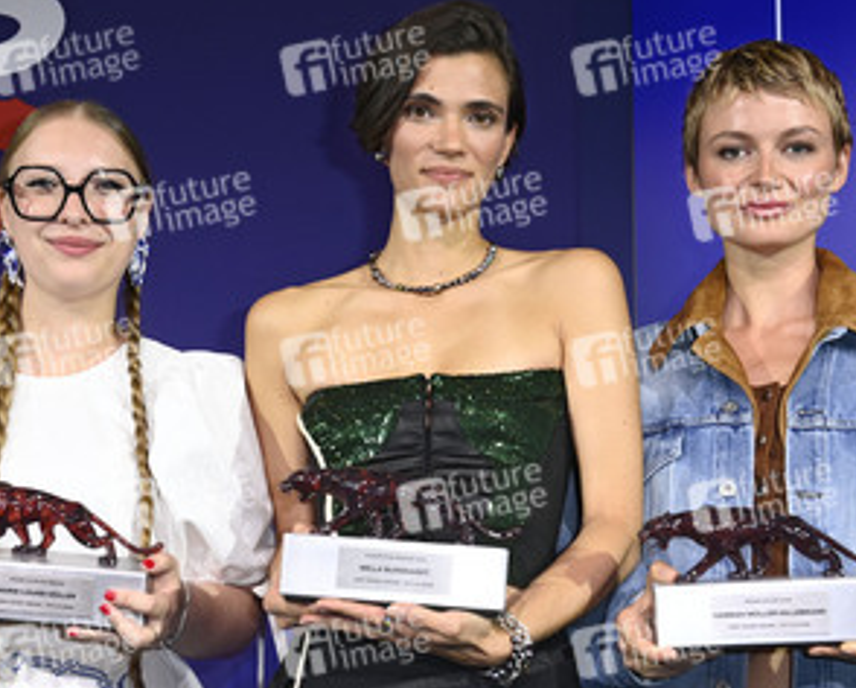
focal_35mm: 79
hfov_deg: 24.1
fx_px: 2004
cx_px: 395
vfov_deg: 19.4
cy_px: 426
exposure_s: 1/200
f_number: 5.6
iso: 1600
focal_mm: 55
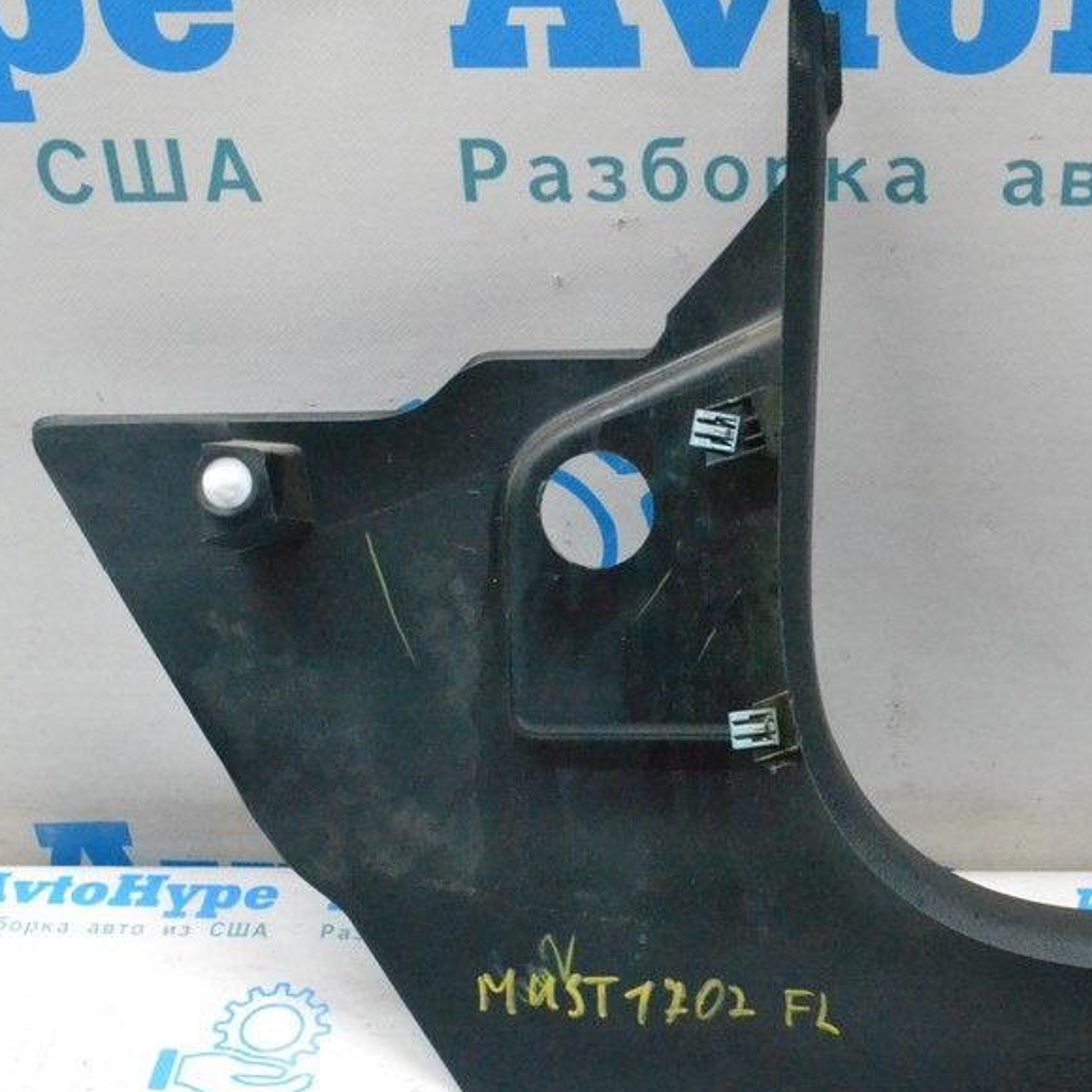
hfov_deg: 31.0
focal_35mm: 54
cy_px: 602
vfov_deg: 31.6
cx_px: 832
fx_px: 1927
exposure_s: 1/160
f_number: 9
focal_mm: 24
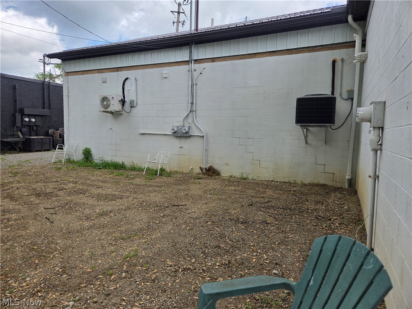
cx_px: 206
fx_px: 274
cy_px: 154
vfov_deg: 58.9
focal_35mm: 23
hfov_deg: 73.9
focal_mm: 5.4
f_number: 1.8
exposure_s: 1/3009
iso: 80
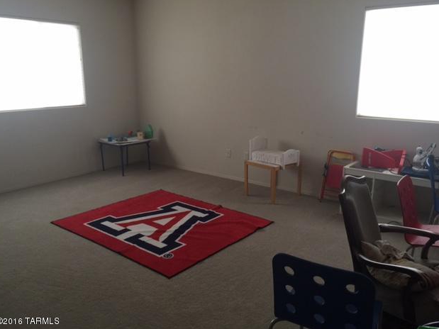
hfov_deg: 60.0
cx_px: 219
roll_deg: -0.7
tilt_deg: -11.7
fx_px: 380
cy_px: 165
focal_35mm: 30
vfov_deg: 46.8
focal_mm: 4.15
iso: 50
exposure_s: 1/15
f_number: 2.2
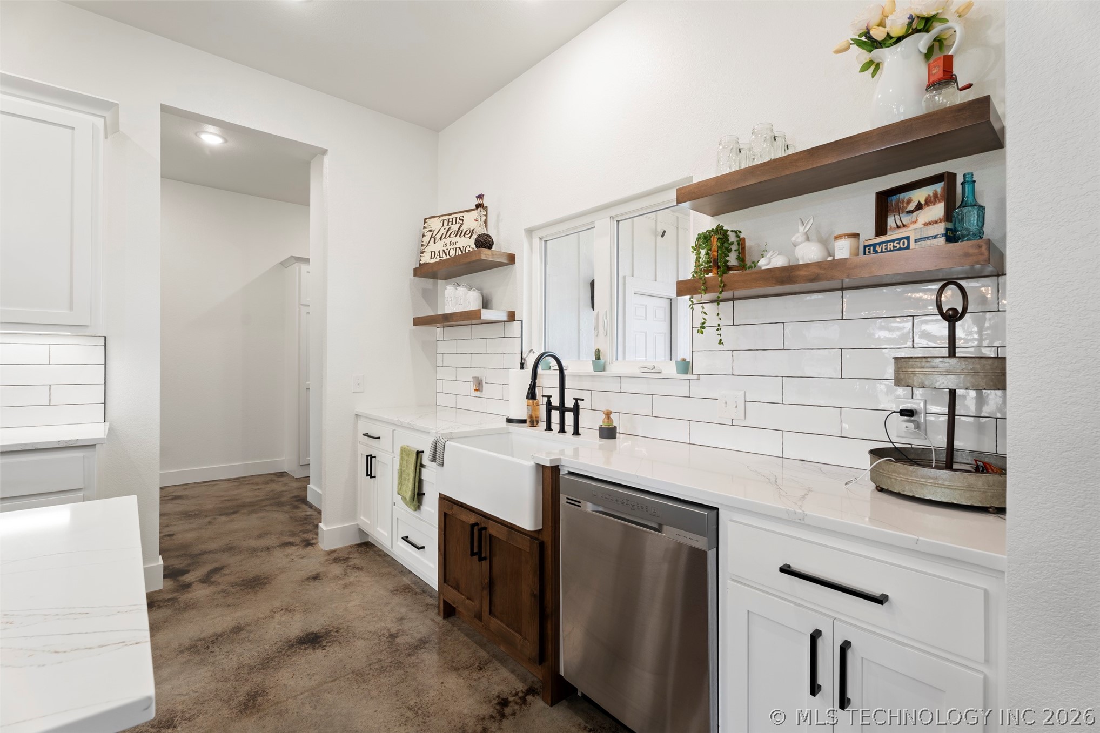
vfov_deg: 73.7
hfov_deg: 96.7
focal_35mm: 16
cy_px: 366
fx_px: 489
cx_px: 550
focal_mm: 16
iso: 160
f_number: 8
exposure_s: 1/2
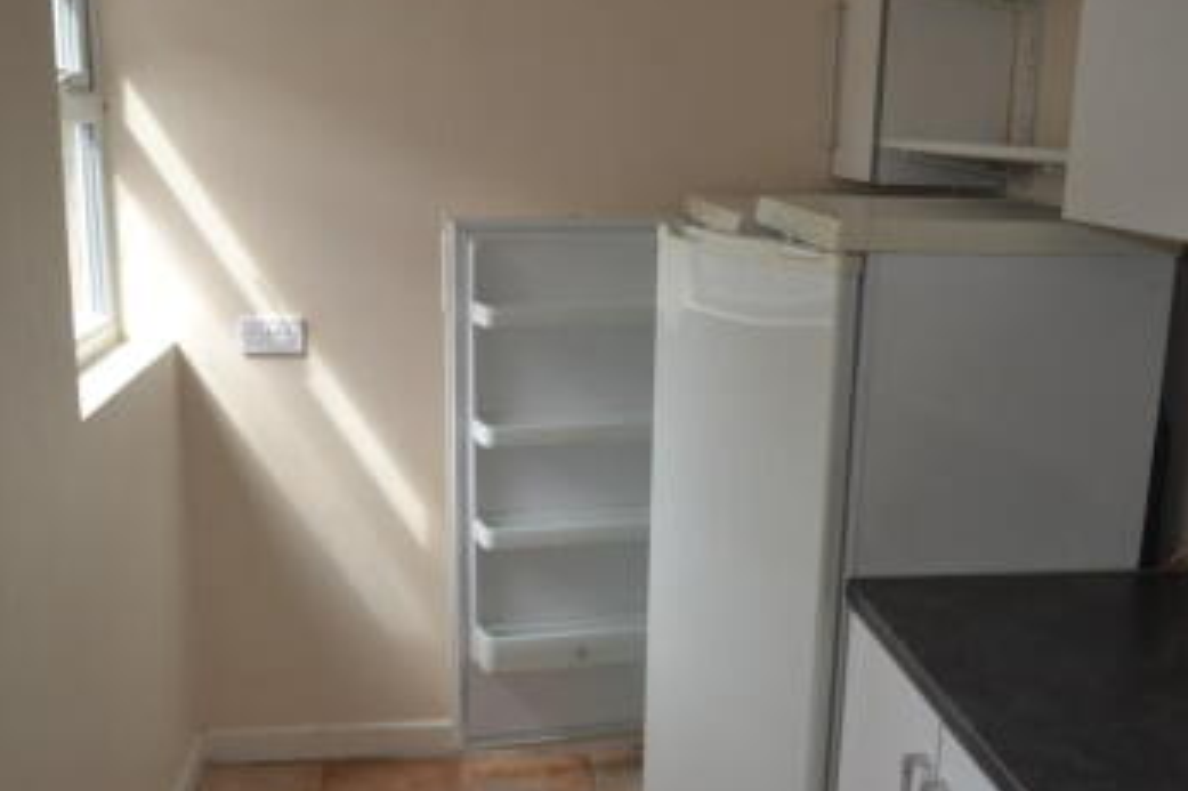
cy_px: 416
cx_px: 589
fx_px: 1220
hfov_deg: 51.9
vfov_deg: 35.9
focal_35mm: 37
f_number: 4
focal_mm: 18
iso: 160
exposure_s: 1/125
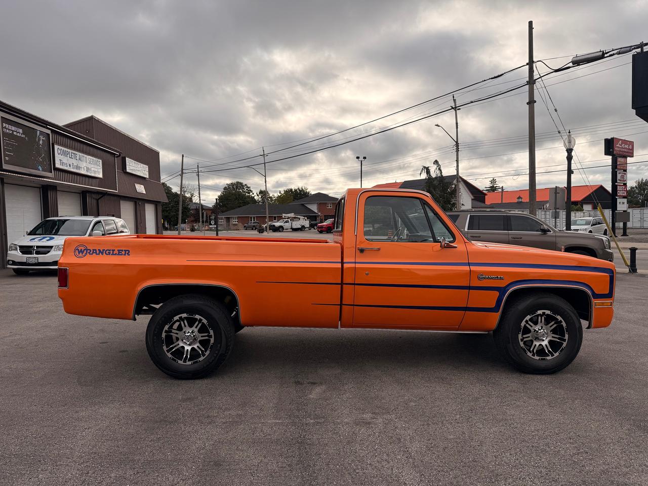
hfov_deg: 71.6
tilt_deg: -2.7
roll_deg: +1.6
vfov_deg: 56.8
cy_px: 243
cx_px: 324
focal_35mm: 24
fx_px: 449
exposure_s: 1/4167
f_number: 1.78
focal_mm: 6.76
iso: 80
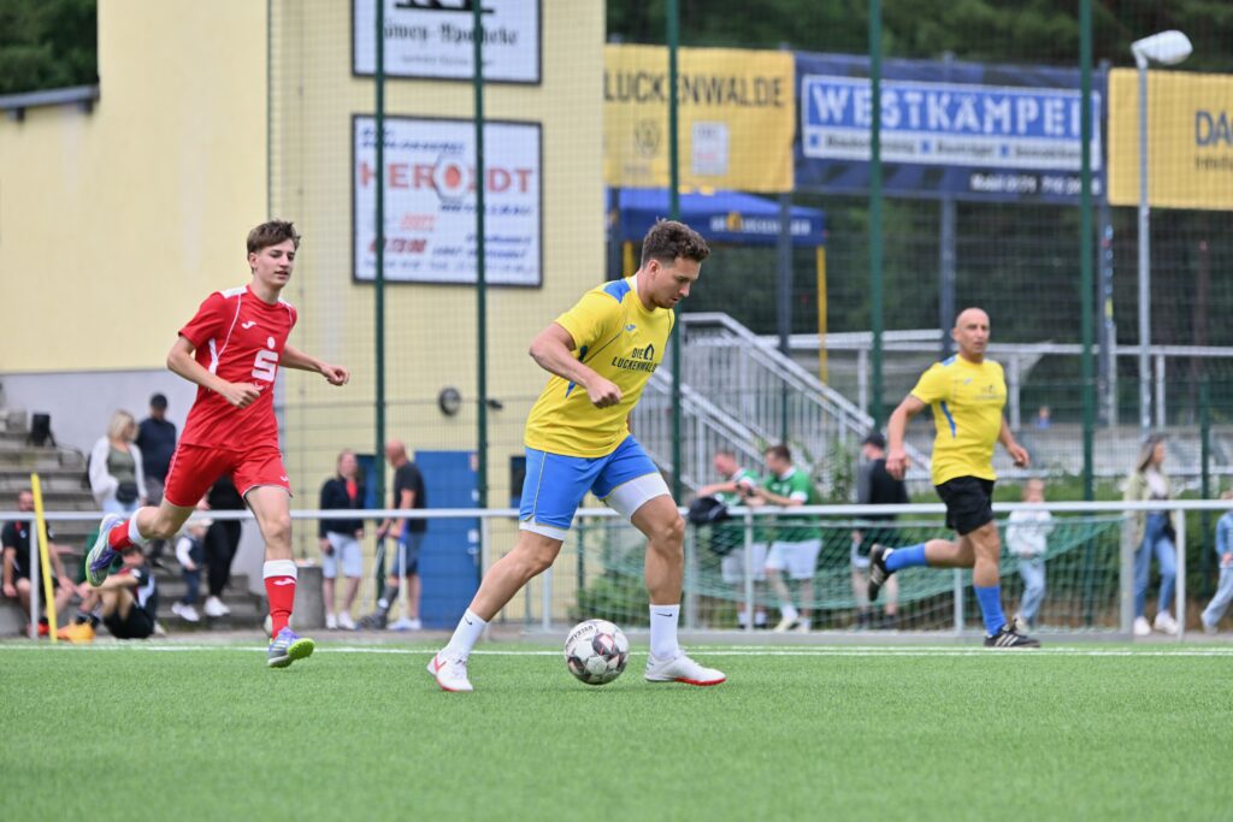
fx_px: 8906
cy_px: 411
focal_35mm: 260
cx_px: 616
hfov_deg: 7.9
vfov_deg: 5.3
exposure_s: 1/1600
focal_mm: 260
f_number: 5.6
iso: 500
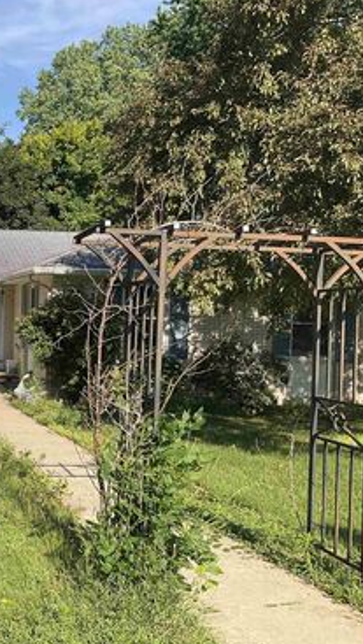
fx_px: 734
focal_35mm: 43
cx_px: -63
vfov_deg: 47.3
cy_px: 324
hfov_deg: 25.2
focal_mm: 3
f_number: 1.8
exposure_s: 1/1121
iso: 25
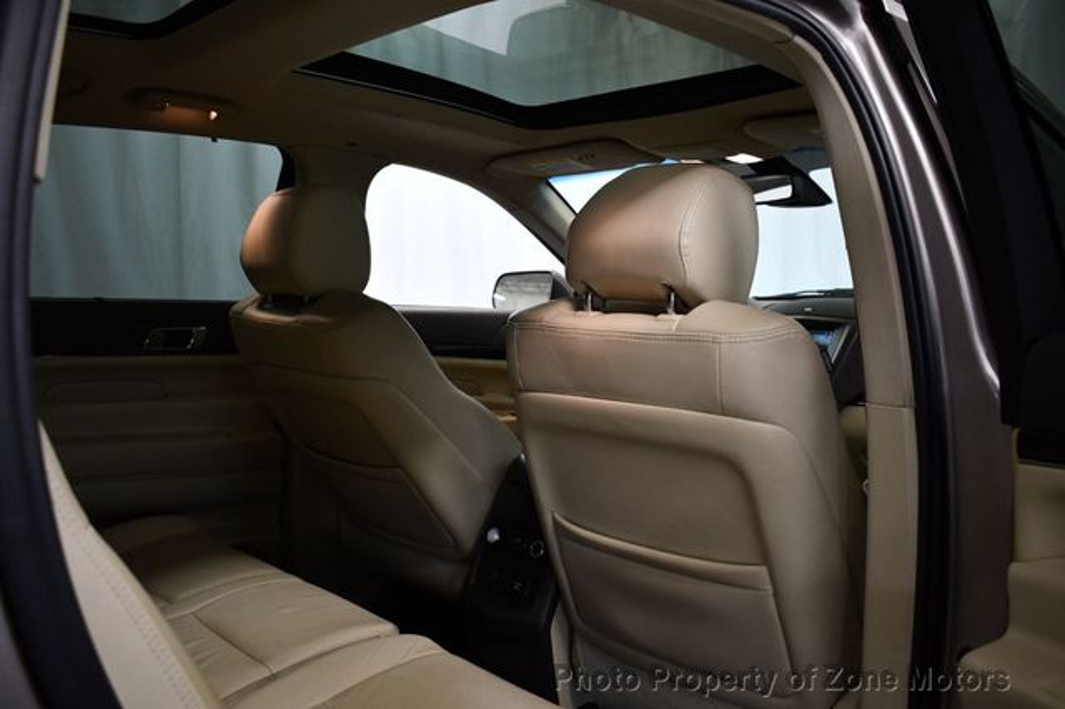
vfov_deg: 42.3
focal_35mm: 31
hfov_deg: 60.3
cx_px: 532
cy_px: 354
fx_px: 917
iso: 1000
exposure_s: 1/125
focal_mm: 21
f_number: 3.8
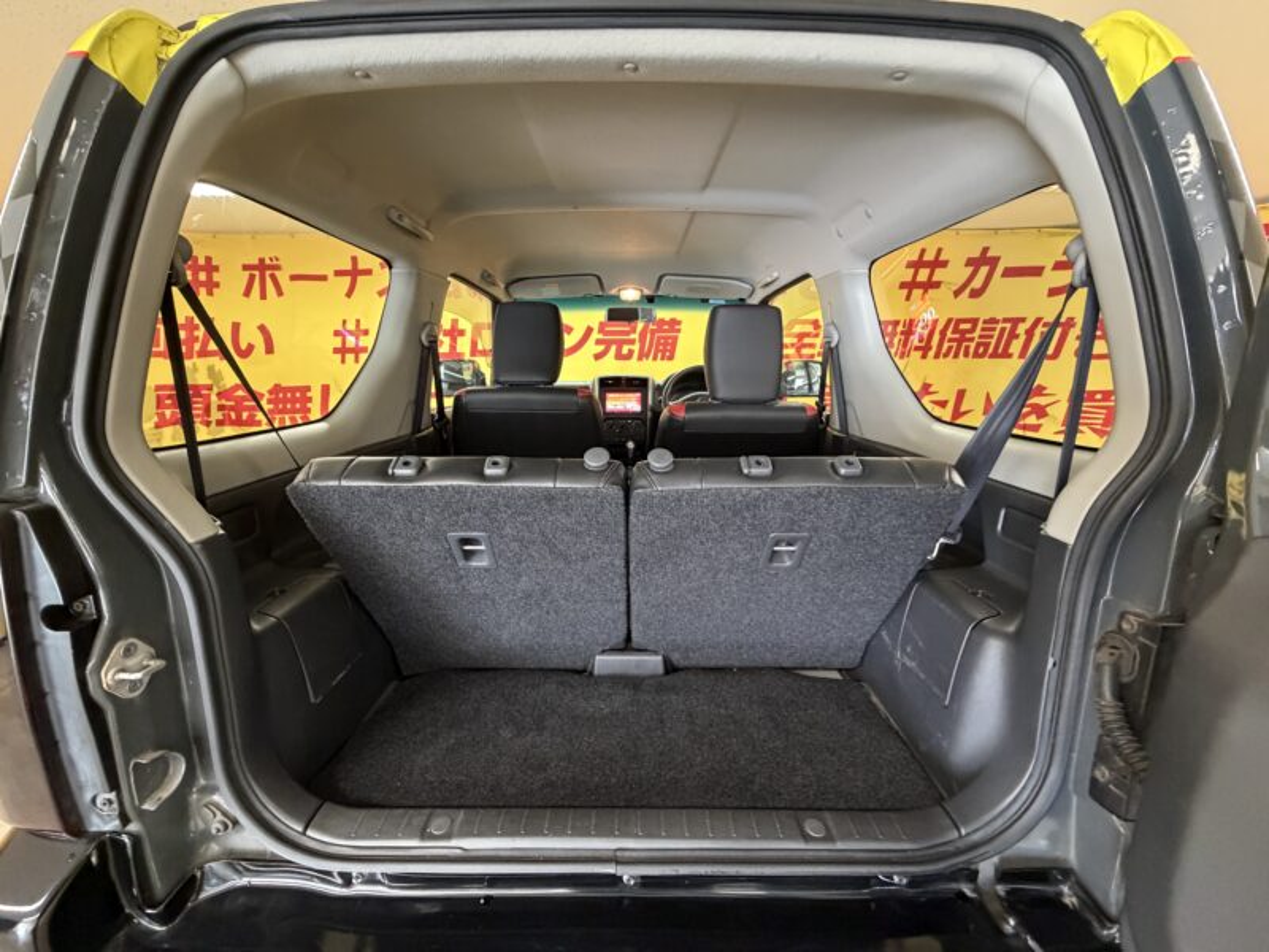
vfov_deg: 85.7
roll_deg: +0.1
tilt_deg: -13.7
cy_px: 476
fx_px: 513
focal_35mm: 14
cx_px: 634
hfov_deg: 102.1
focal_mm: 2.22
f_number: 2.2
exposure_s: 1/50
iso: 640
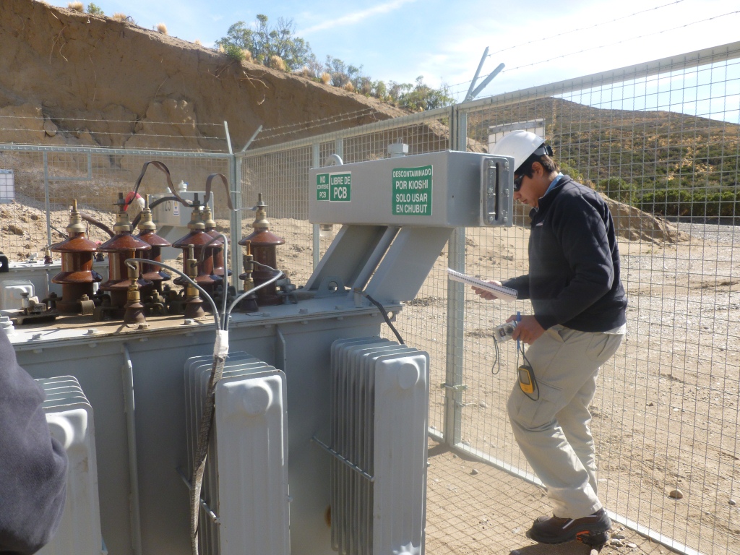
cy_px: 278
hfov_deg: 63.4
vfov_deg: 49.7
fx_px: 599
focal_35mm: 28
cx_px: 370
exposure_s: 1/500
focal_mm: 5
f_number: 3.3
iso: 100
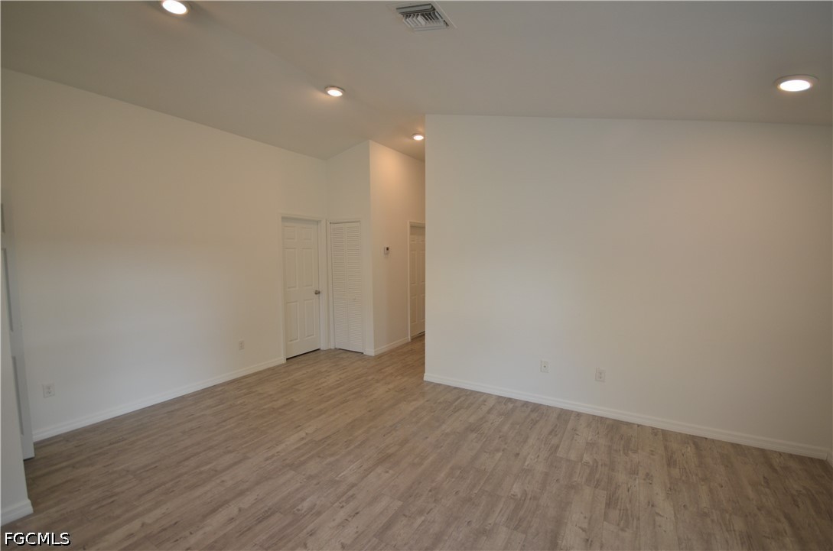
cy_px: 276
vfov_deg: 77.1
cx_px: 416
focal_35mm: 15
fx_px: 346
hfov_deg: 100.5
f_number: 4
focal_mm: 10
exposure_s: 1/60
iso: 400
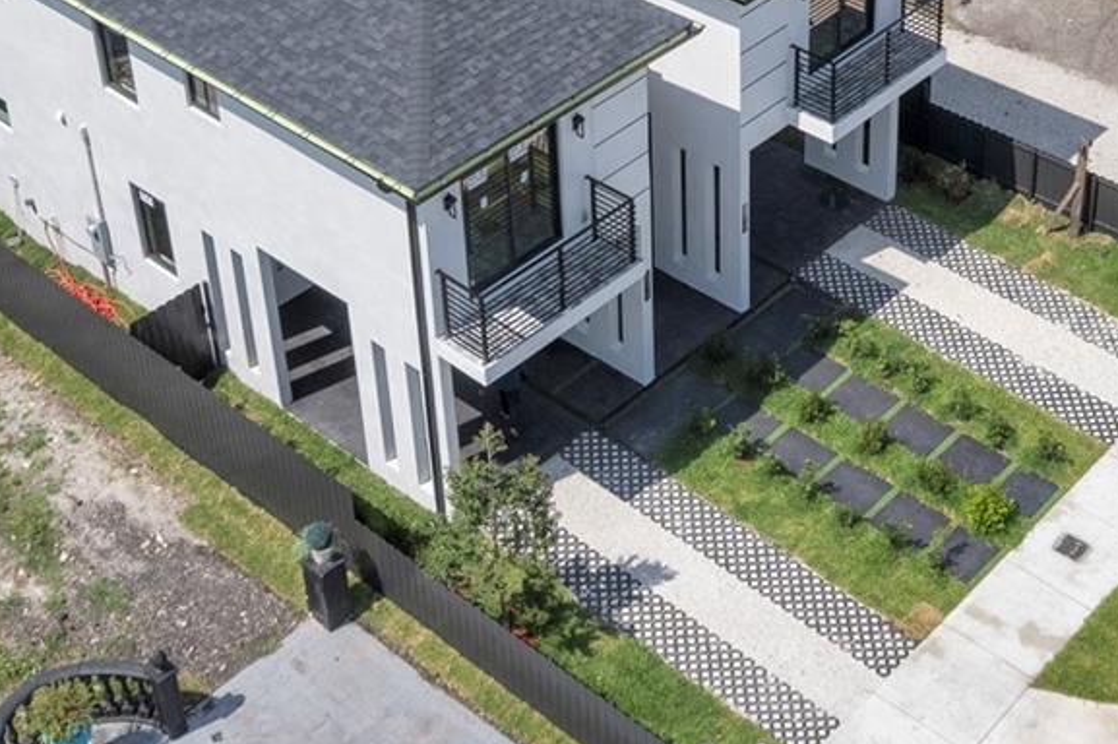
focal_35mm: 61
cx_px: 696
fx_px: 1893
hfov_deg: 32.8
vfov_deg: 21.4
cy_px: -3
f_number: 2.8
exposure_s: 1/2500
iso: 110
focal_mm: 8.38
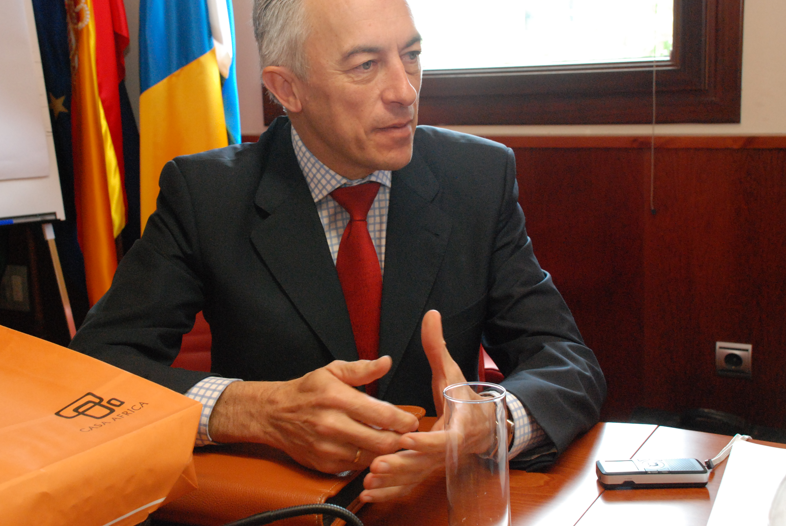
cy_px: 223
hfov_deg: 39.5
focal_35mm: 50
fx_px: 1093
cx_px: 337
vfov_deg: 27.0
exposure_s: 1/60
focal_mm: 28
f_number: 8
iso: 1250
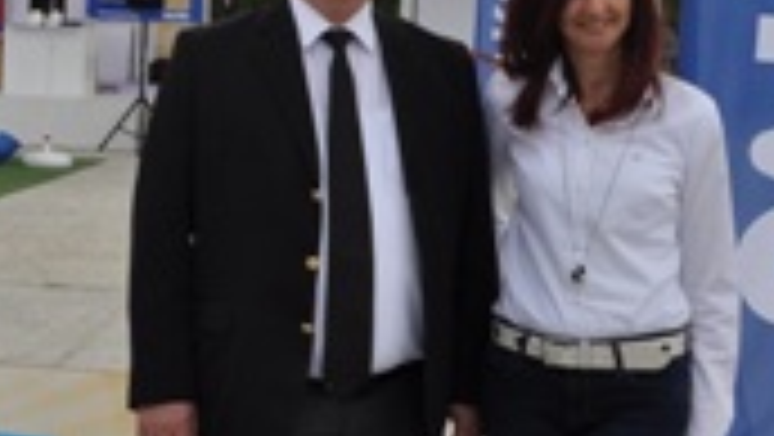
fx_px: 1848
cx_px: 158
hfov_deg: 23.3
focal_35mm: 90
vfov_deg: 13.4
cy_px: 45
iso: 200
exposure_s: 1/400
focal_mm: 22
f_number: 10
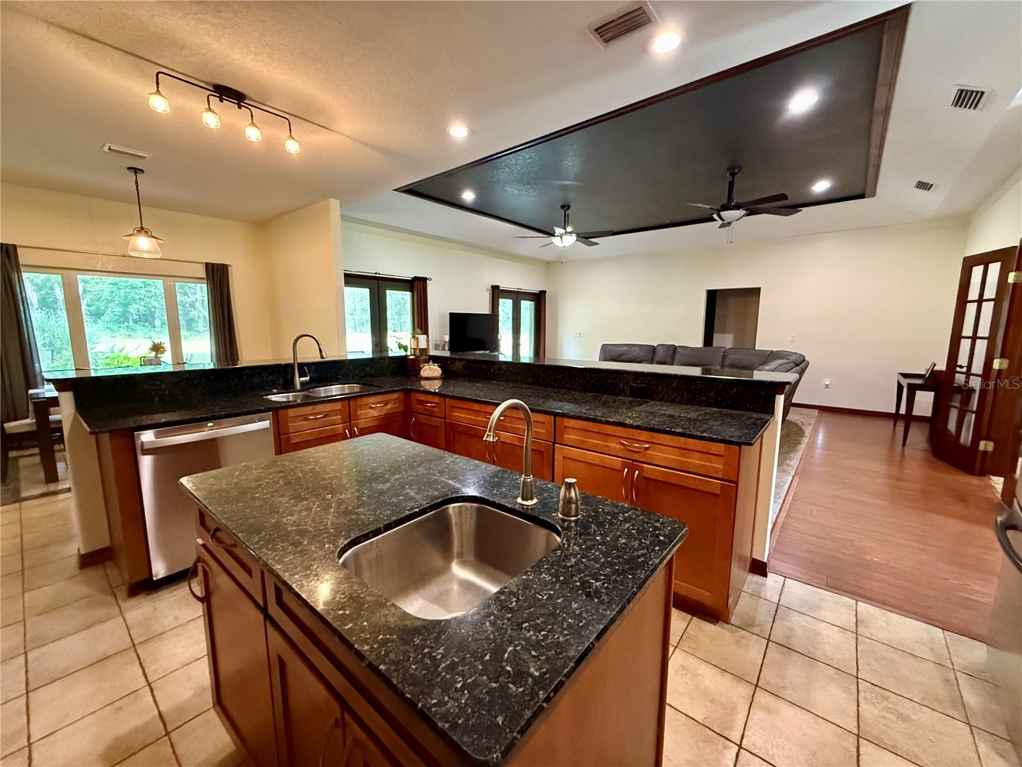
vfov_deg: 85.7
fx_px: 413
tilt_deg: -7.4
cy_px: 384
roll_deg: +0.2
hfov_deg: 102.1
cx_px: 511
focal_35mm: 14
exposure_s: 1/60
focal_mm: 2.22
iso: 800
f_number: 2.2
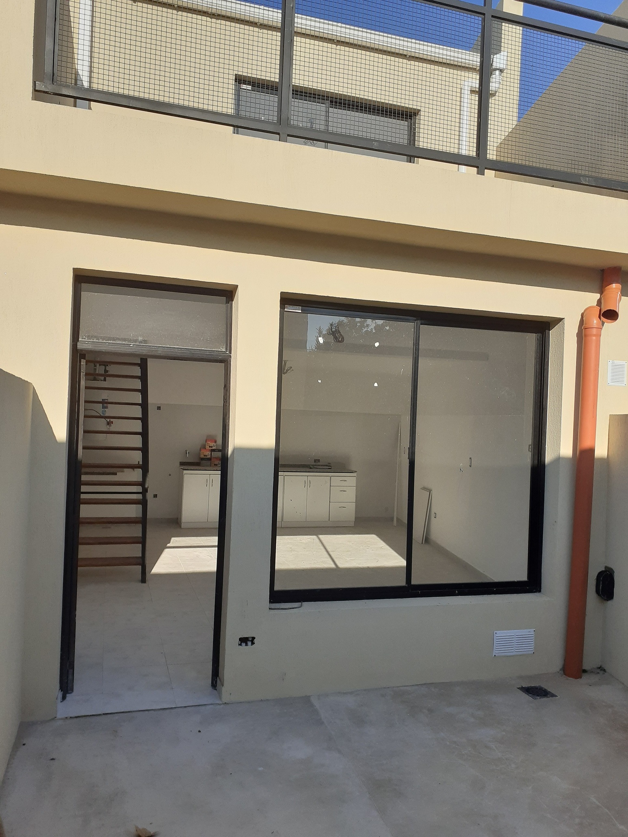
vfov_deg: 65.3
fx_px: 653
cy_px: 418
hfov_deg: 51.4
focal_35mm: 27
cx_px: 314
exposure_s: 1/1821
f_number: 1.9
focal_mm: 3.6
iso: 40
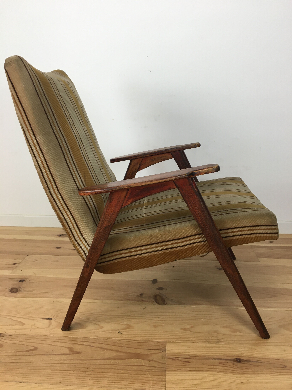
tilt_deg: -17.7
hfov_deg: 48.2
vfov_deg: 61.7
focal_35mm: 29
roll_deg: +0.6
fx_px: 326
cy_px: 195
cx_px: 146
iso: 25
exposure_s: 1/33
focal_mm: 4.15
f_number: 2.2
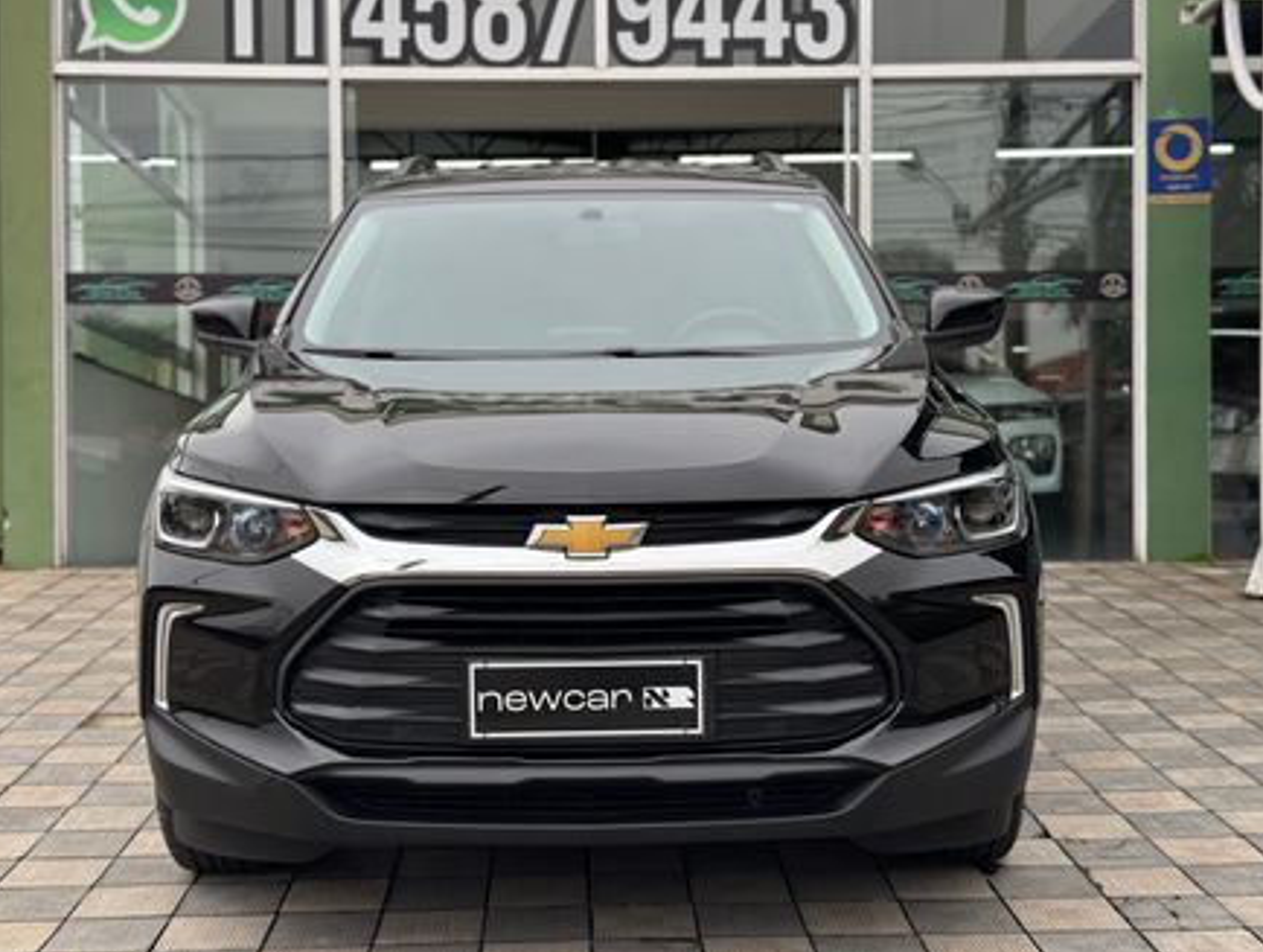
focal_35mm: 52
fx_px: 1900
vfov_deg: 28.1
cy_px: 509
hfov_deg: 36.8
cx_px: 626
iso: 64
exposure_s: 1/345
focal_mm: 6.76
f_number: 1.78
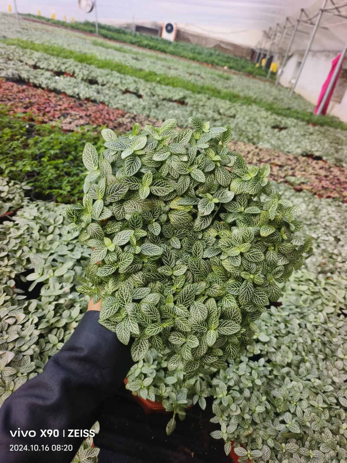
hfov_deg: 58.9
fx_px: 307
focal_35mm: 23
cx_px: 174
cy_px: 232
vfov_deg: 73.9
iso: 164
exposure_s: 1/515
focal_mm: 5.5
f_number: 1.75
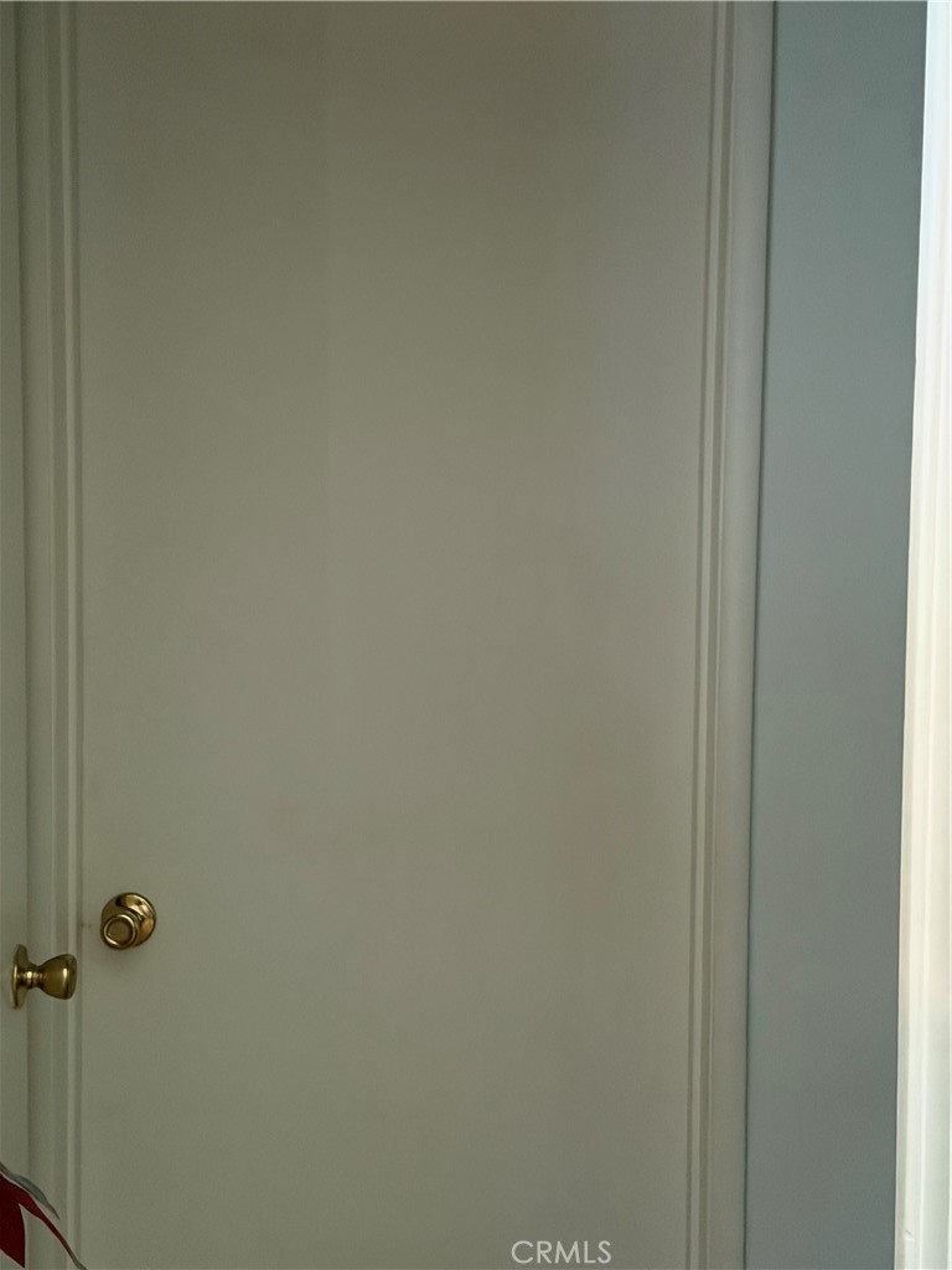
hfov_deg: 30.3
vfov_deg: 39.7
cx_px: 476
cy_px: 635
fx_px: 1760
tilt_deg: -3.2
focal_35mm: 48
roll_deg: -0.7
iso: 500
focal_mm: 6.76
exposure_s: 1/30
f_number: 1.78
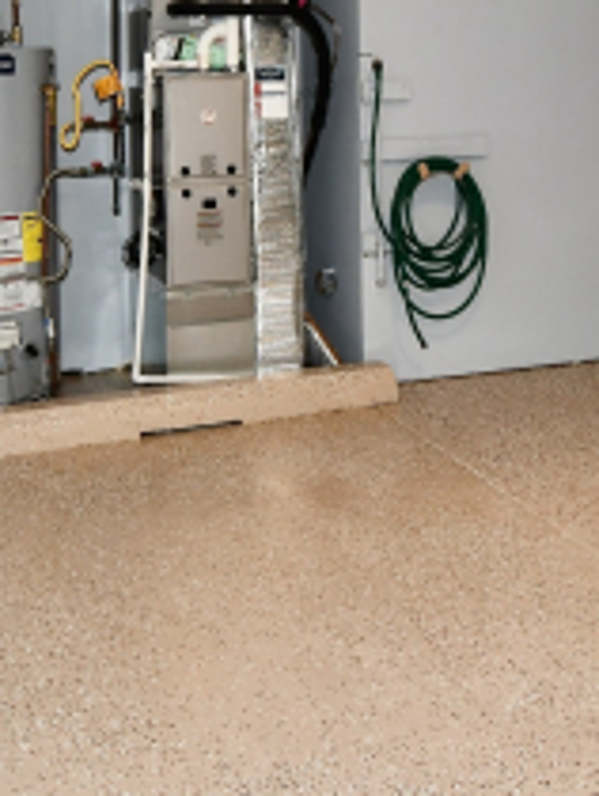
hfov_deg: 30.3
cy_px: 118
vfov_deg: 37.6
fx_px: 1105
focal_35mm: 48
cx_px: 341
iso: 640
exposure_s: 1/60
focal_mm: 14
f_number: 6.3
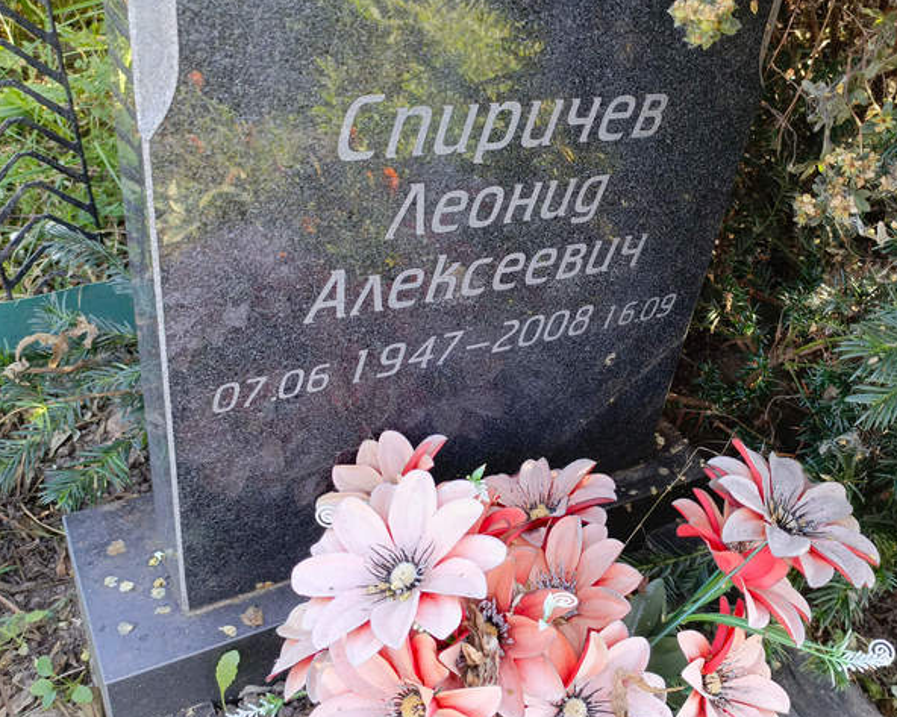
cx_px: 565
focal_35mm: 33
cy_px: 341
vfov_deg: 44.5
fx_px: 876
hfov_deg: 53.6
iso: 212
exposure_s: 1/100
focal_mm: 4.76
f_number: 1.69
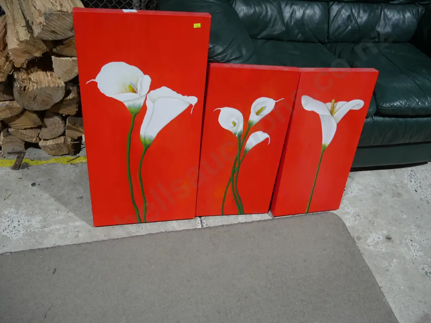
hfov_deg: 60.0
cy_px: 162
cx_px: 216
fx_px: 374
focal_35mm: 30
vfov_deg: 46.8
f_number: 3.6
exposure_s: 1/60
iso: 200
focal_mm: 15
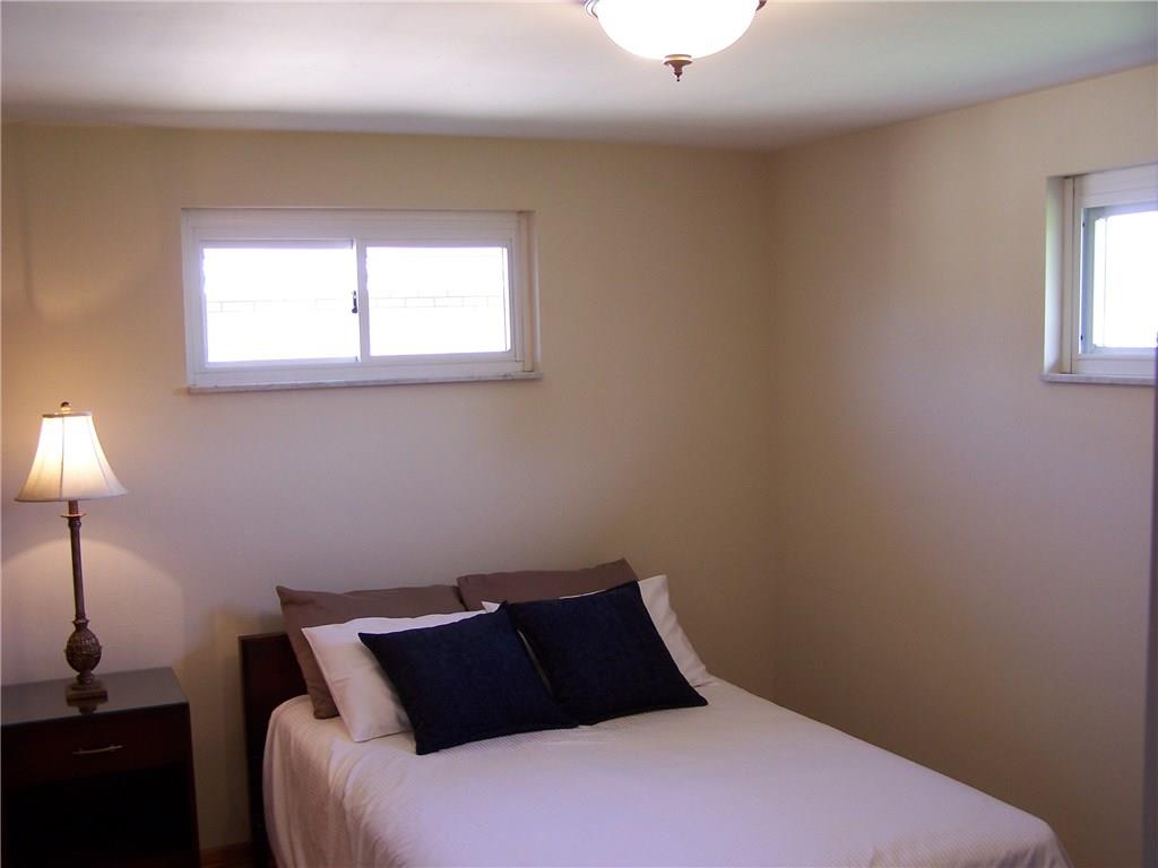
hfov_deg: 49.0
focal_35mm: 38
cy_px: 434
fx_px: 1271
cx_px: 579
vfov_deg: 37.7
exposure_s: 1/30
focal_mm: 6.3
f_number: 2.8
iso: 100
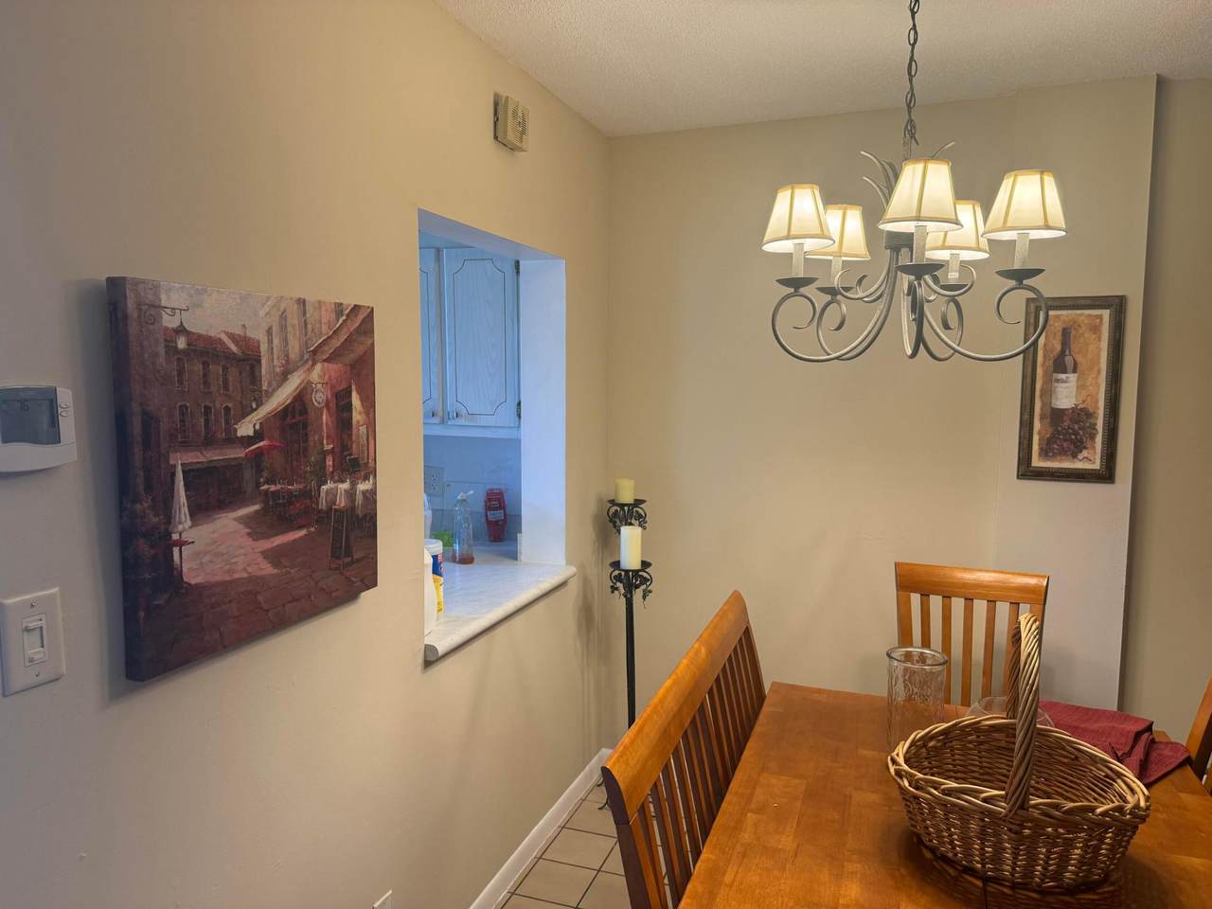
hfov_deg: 71.6
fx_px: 840
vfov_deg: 56.8
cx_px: 606
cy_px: 454
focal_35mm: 24
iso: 125
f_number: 1.78
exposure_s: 1/60
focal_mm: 6.76
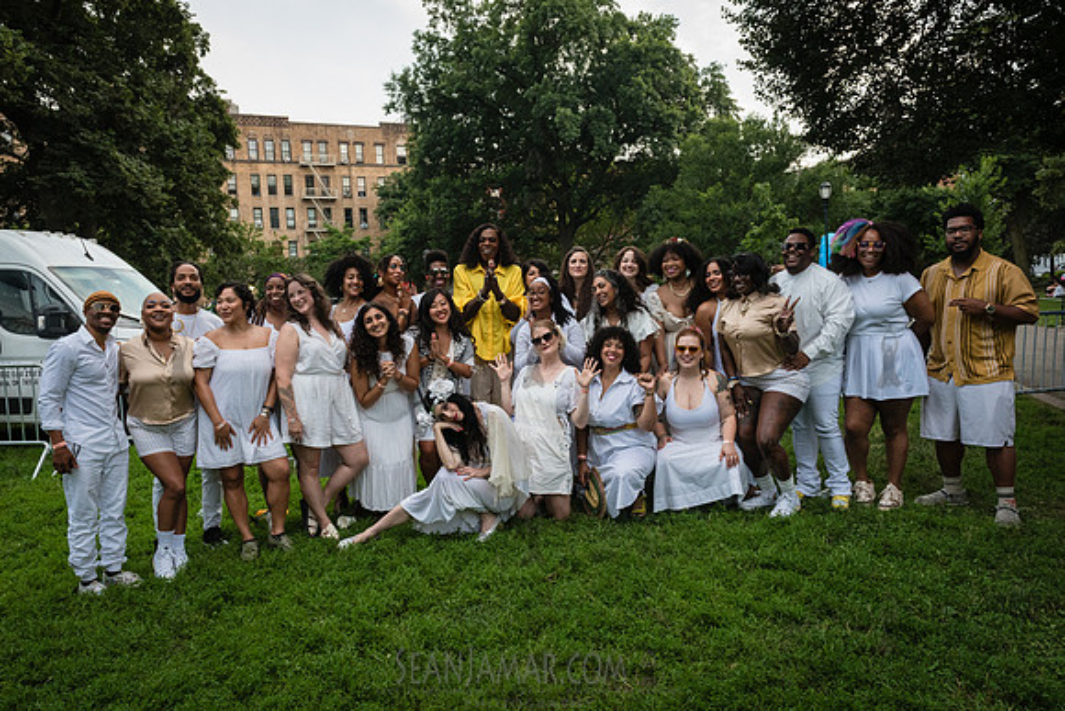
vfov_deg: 49.2
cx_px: 505
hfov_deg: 68.9
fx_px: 776
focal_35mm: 26
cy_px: 357
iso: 2000
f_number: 5.6
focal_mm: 24
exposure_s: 1/400
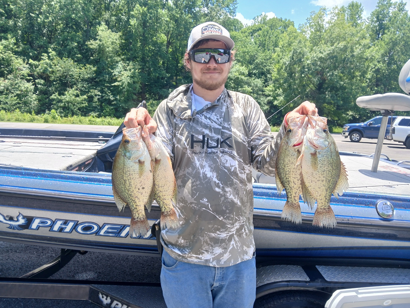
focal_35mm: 26
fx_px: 308
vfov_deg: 53.1
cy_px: 154
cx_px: 205
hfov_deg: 67.3
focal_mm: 3.98
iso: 20
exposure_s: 1/120
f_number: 1.8
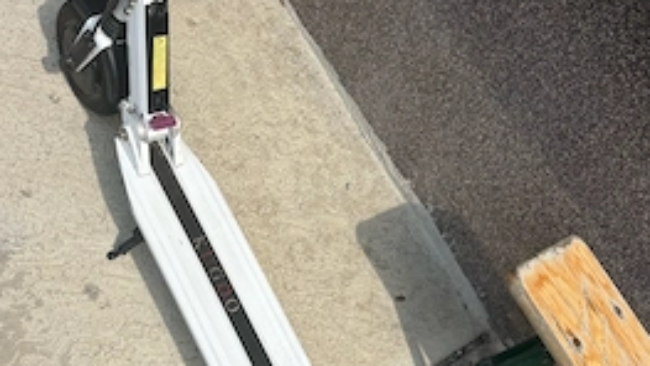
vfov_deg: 27.7
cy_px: 200
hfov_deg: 47.4
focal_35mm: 43
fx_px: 741
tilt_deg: -48.8
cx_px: 326
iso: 50
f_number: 1.6
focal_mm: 5.96
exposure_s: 1/2747
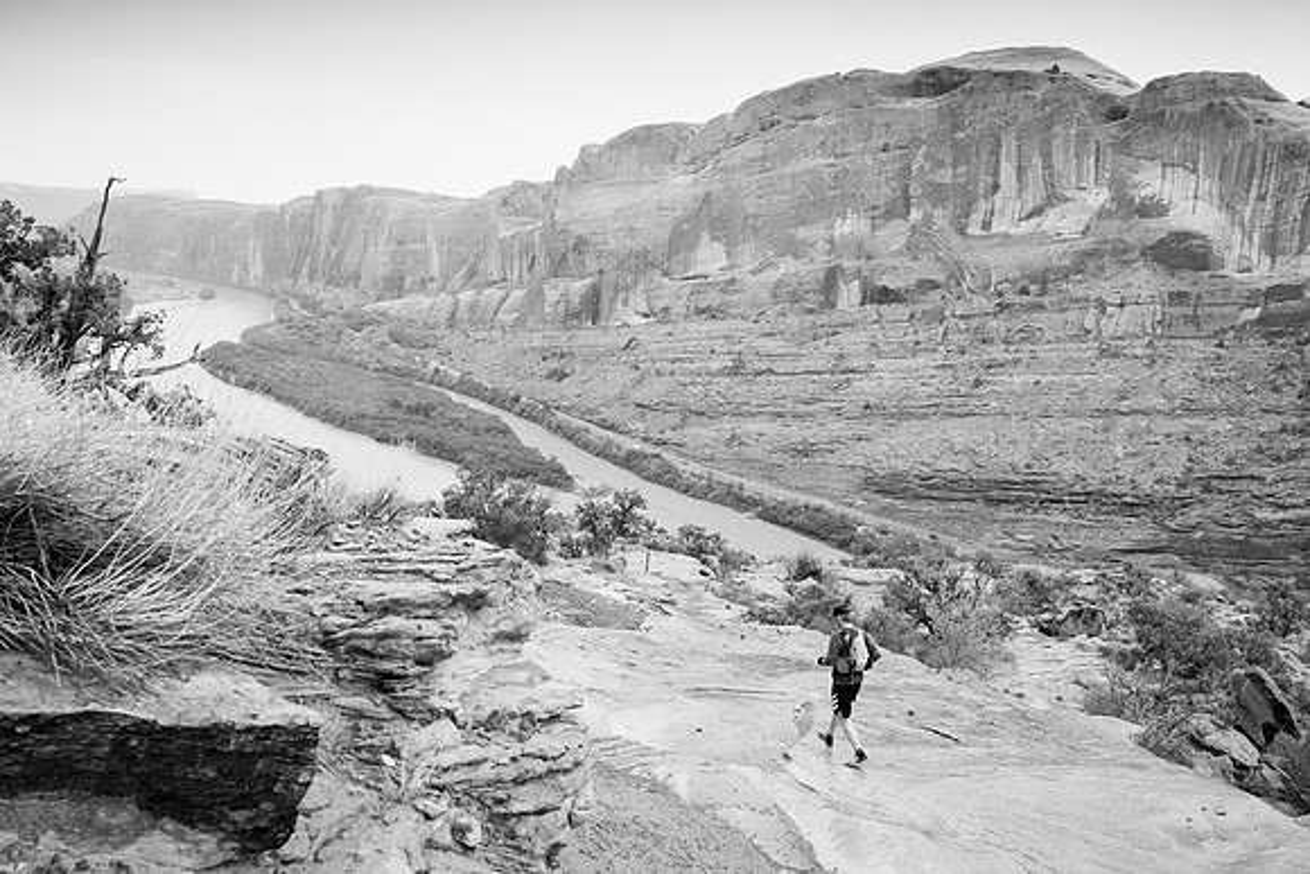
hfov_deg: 64.1
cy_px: 417
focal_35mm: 28
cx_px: 770
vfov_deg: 45.7
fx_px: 1036
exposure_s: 1/800
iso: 8000
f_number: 8
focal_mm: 24
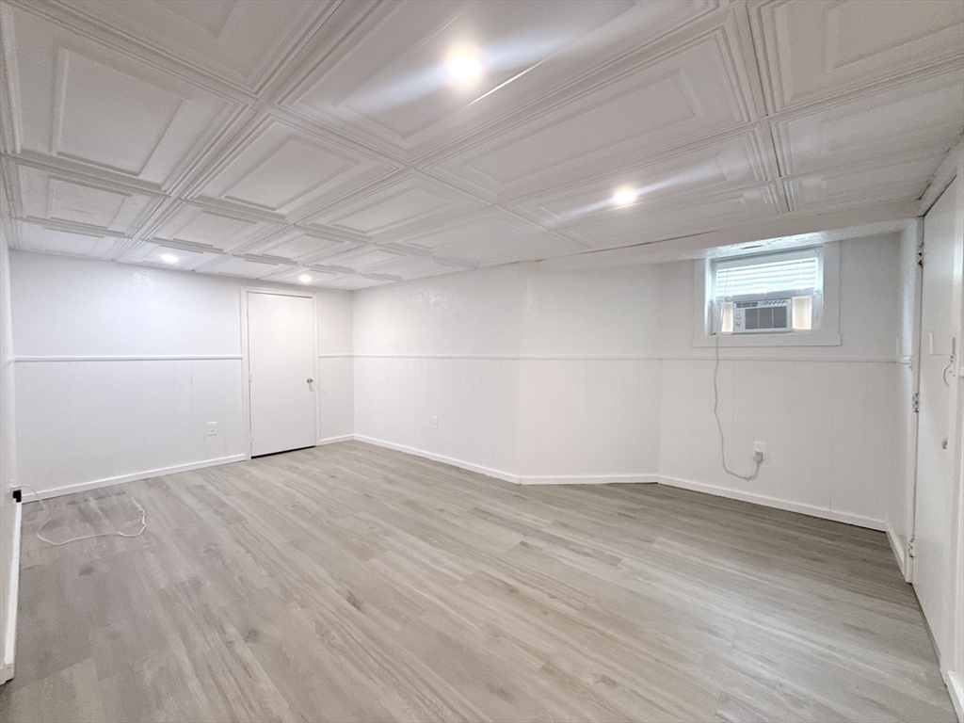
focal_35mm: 14
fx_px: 390
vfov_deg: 85.7
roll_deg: -0.1
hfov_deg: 102.1
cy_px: 362
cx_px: 482
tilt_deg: -1.1
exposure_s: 1/120
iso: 320
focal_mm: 2.22
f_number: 2.2
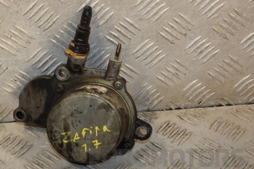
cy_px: 79
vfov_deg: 13.0
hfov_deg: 19.4
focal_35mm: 105
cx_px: 78
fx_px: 741
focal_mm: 50
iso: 800
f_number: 5.6
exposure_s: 1/200
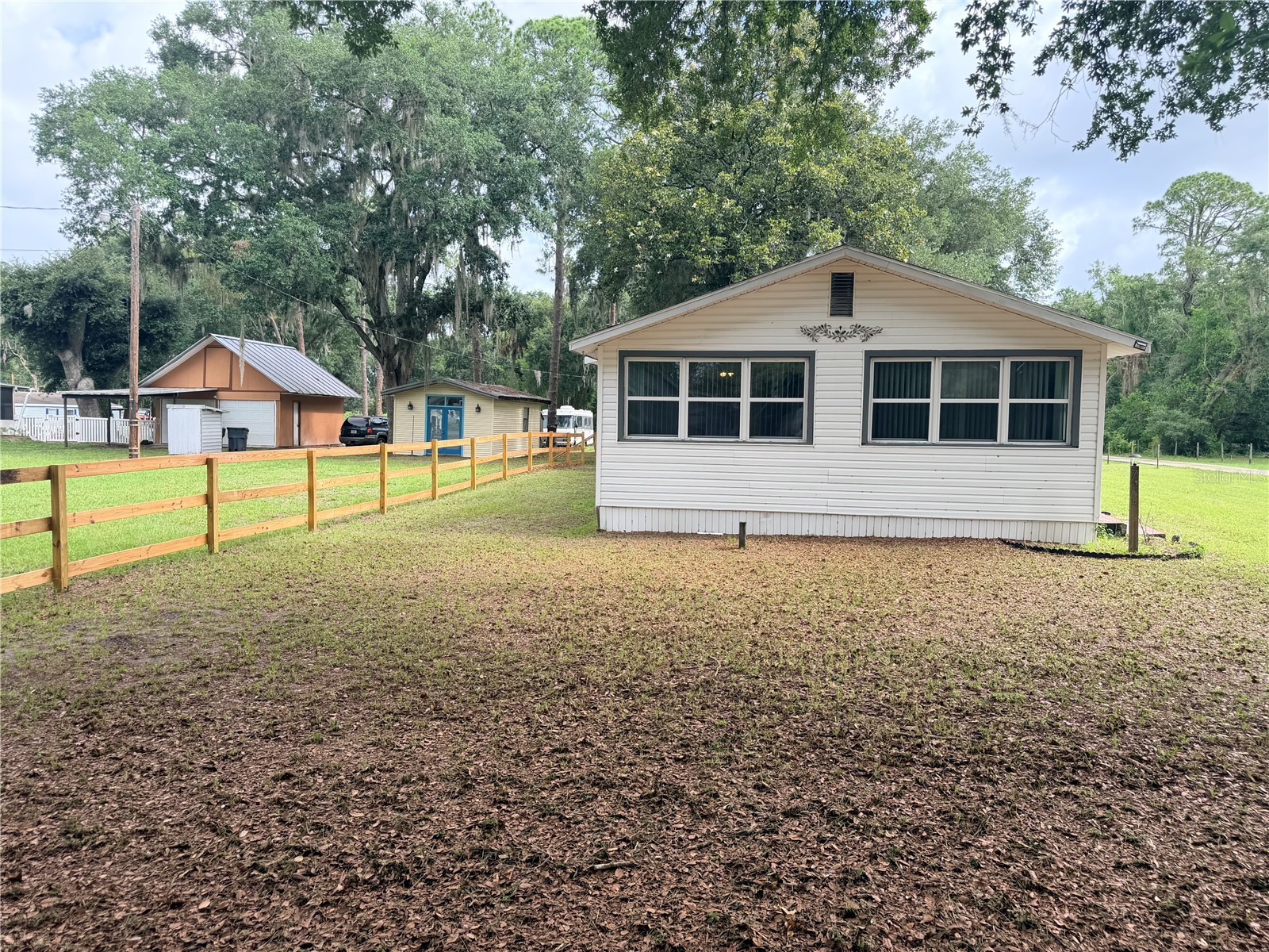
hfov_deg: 71.6
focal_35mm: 24
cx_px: 634
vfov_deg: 56.8
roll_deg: -1.5
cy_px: 476
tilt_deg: -2.3
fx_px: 880
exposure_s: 1/1018
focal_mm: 6.76
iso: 80
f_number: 1.78
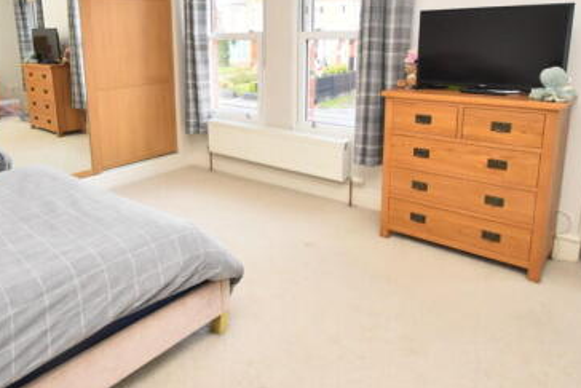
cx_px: 231
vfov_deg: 47.1
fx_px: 436
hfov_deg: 66.7
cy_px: 125
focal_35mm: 27
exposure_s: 1/125
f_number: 4
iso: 900
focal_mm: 10
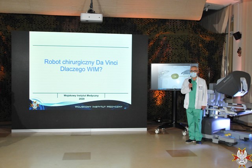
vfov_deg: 34.2
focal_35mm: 39
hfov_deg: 49.5
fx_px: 273
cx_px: 126
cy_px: 84
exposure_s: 1/100
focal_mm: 26
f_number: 7.1
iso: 2500
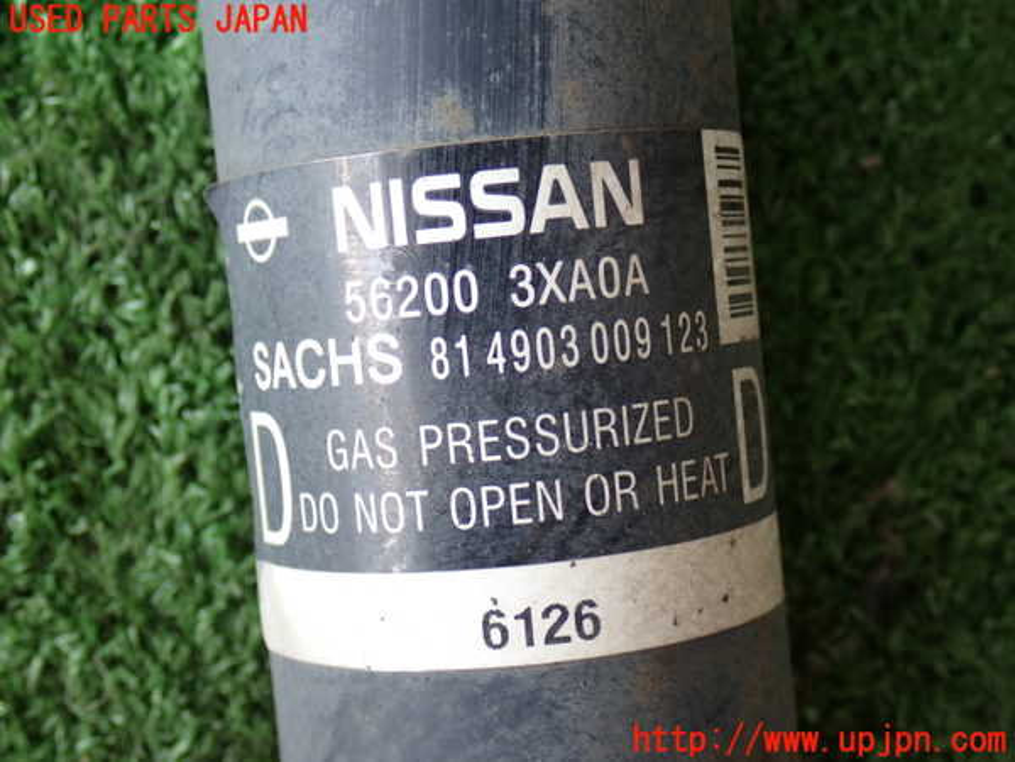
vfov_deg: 25.2
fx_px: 1701
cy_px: 381
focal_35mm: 58
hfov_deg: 33.2
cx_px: 508
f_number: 3.5
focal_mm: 10.35
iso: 200
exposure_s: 1/100
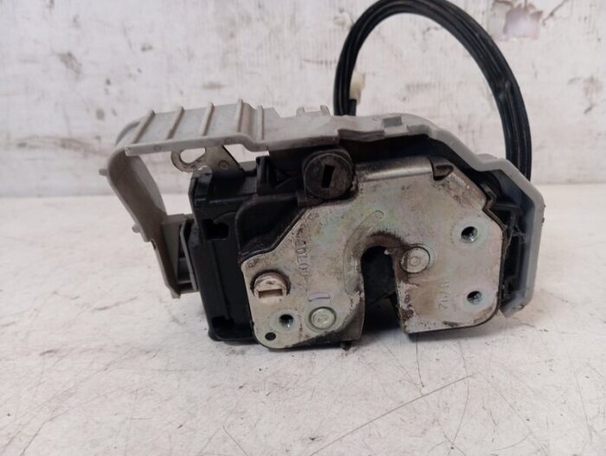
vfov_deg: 49.9
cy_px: 228
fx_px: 491
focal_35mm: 28
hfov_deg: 63.4
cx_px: 303
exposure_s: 1/33.3
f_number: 1.8
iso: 265
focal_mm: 4.22
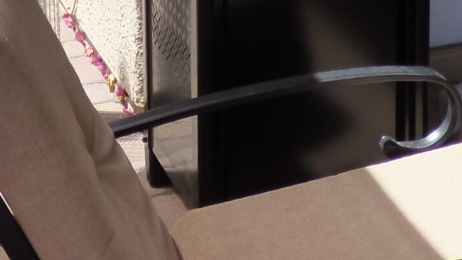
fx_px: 1127
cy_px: -295
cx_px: 251
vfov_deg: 11.5
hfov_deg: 23.2
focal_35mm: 92
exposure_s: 1/1000
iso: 200
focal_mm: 3.58
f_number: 2.8
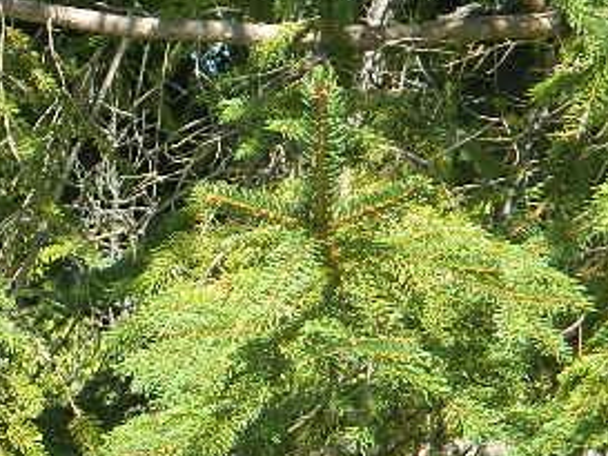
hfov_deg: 8.9
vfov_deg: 6.9
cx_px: -481
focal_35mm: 214
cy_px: 480
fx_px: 3760
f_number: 3.8
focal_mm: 10.2
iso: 110
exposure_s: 1/250
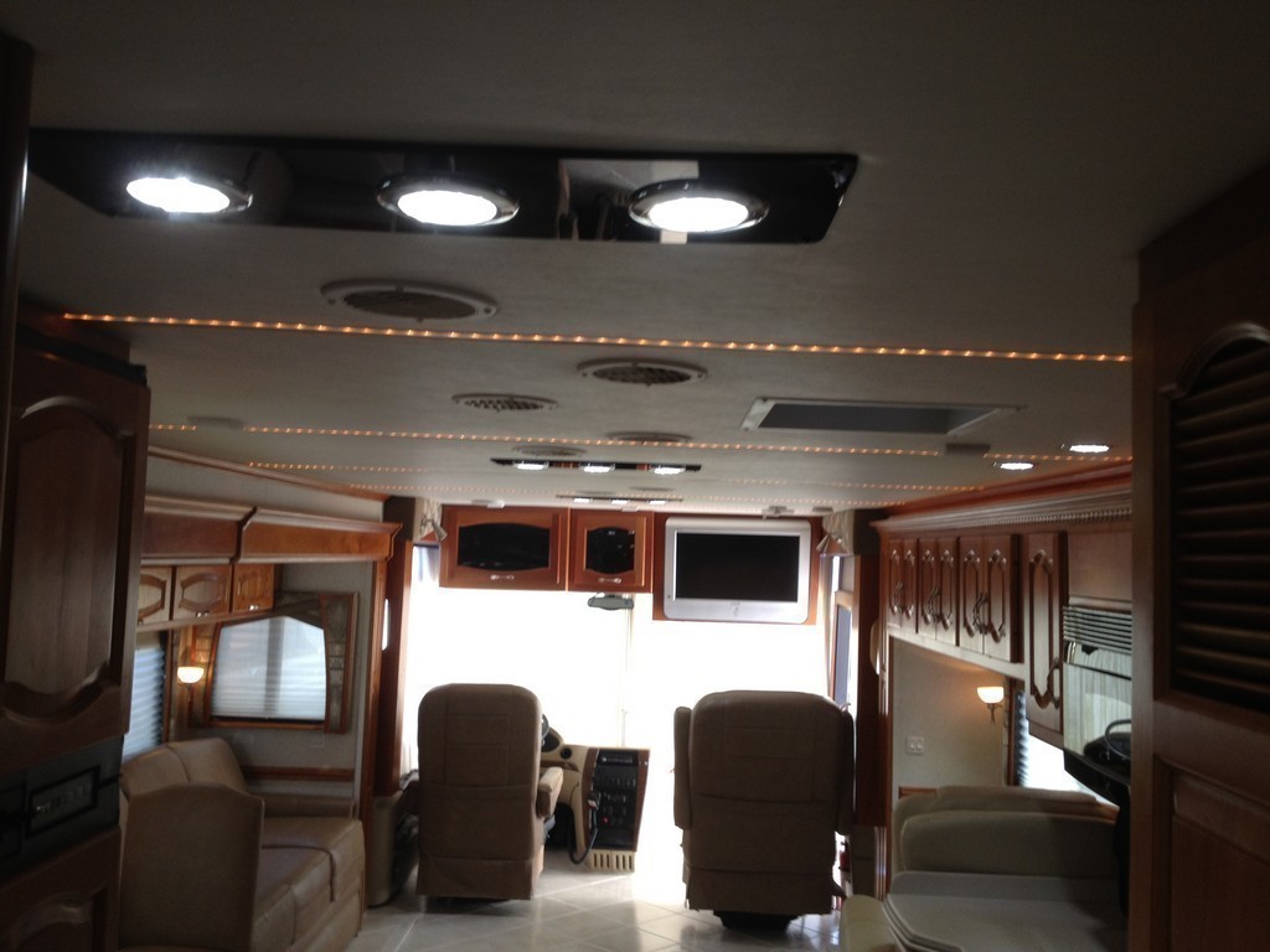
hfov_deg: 52.6
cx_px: 635
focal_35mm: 35
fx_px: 1284
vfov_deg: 40.7
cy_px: 476
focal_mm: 4.28
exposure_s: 1/24
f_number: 2.4
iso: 64
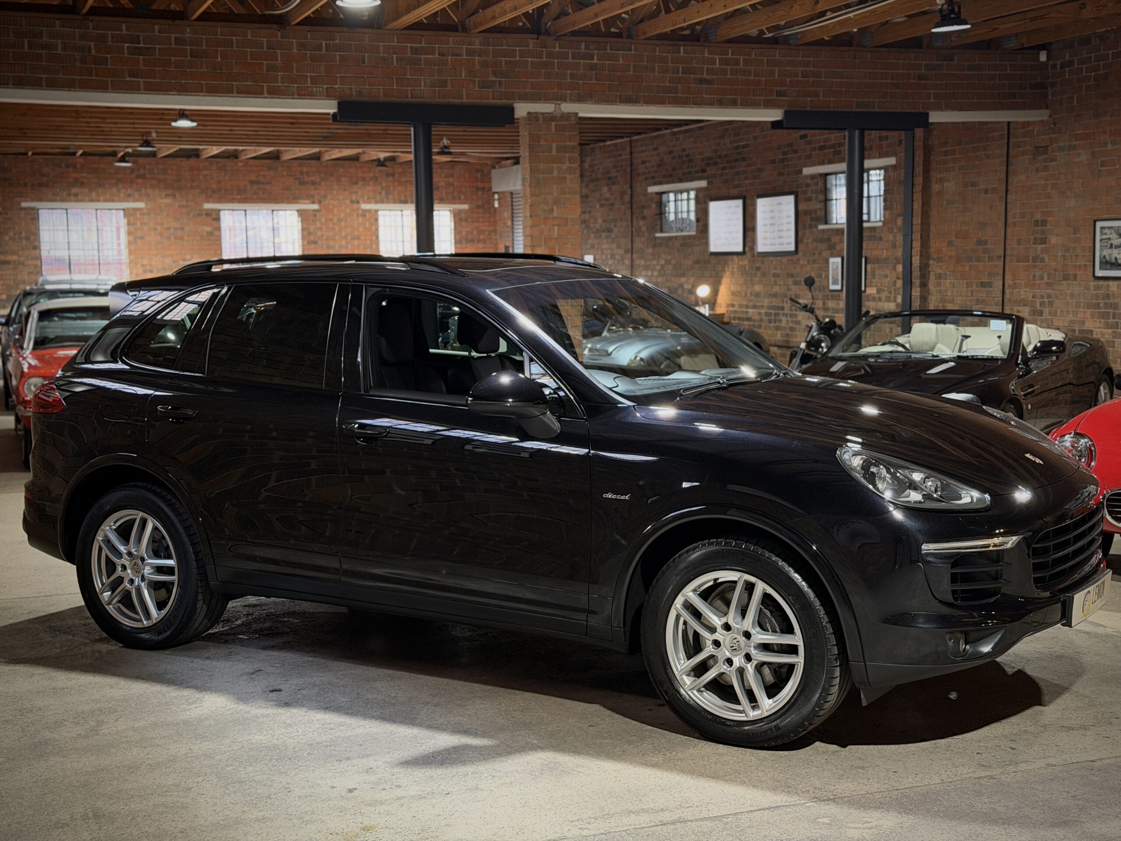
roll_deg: +0.6
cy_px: 420
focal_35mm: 48
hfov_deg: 39.7
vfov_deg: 30.3
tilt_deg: -6.6
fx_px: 1554
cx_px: 560
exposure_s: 1/33
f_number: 1.78
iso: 320
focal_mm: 6.76
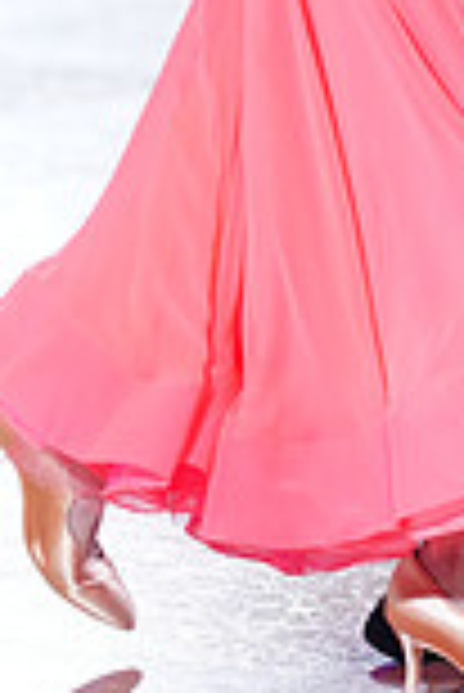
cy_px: -284
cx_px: 610
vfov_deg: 4.2
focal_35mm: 490
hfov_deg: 2.8
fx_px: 9451
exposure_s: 1/400
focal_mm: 130
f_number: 2.8
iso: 2000
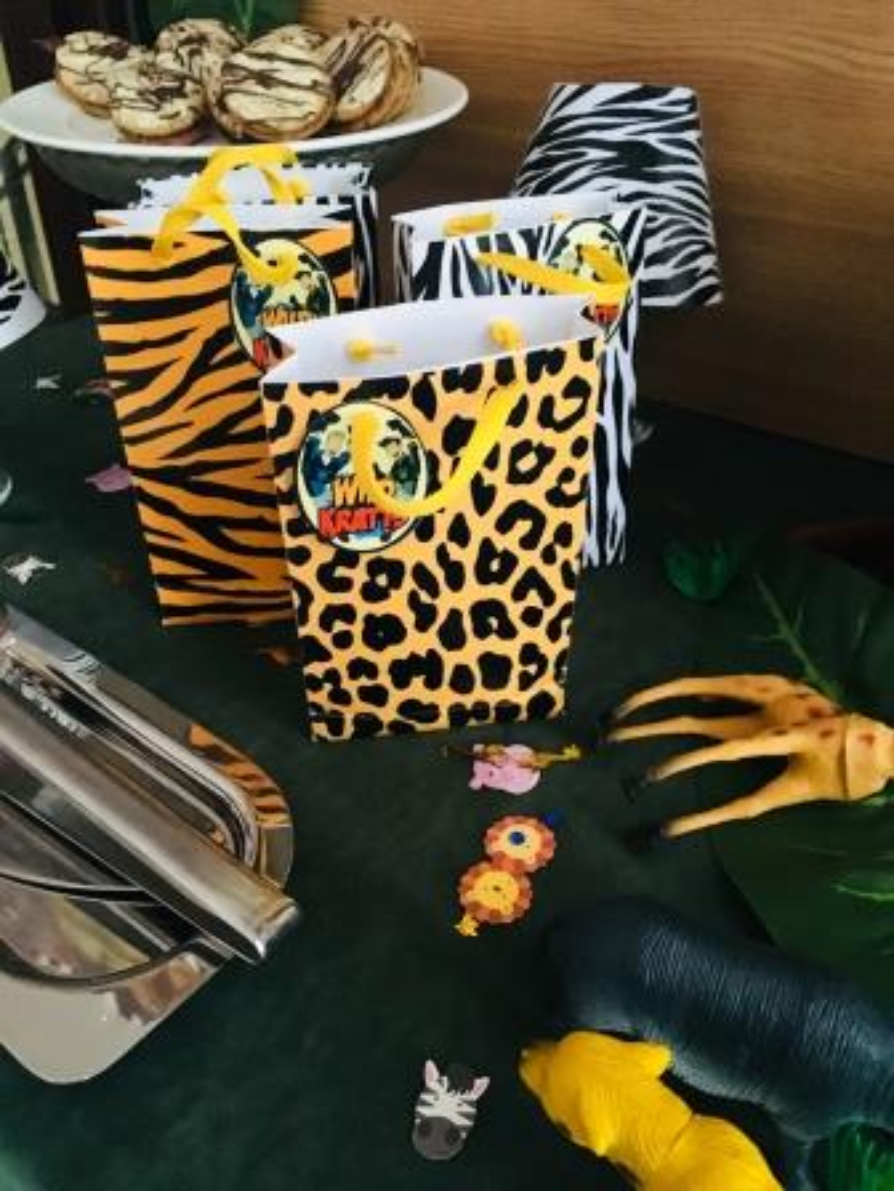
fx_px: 999
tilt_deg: -36.1
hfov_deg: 48.2
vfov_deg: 61.7
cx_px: 447
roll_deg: +0.3
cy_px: 596
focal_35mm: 29
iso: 320
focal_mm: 4.15
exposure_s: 1/17
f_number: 2.2
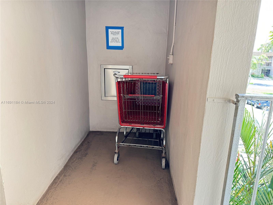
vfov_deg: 56.8
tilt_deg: -13.9
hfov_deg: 71.6
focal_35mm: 24
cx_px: 136
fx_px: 189
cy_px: 102
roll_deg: -0.5
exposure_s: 1/93
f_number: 1.78
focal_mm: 6.76
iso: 200
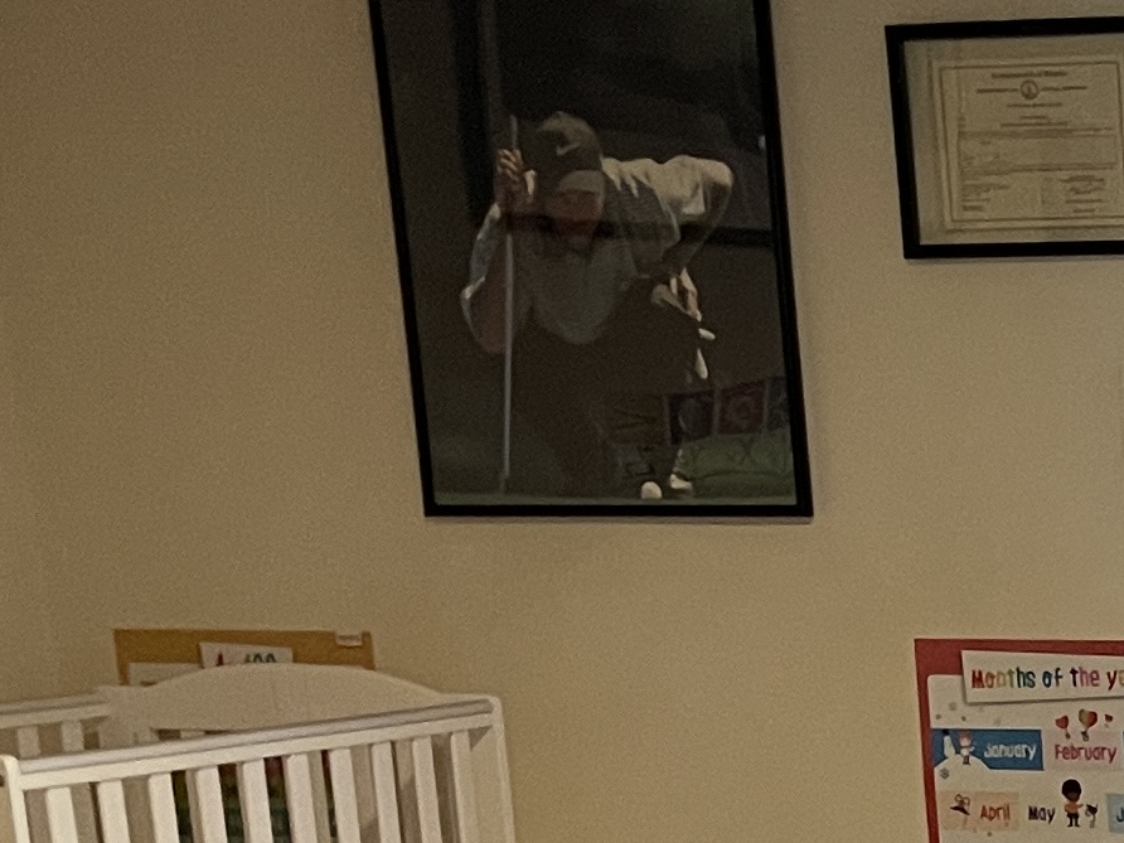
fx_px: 3669
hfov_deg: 15.7
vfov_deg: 12.1
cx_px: 1812
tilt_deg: -16.8
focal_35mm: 113
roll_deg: +1.0
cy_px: 1498
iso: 320
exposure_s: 1/60
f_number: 1.6
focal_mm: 5.1
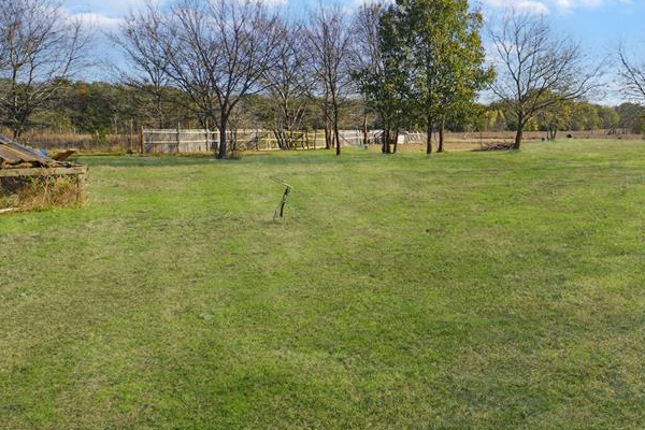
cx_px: 471
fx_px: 520
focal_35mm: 29
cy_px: 164
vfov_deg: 44.6
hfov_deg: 60.7
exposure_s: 1/125
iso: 100
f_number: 10
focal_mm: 17
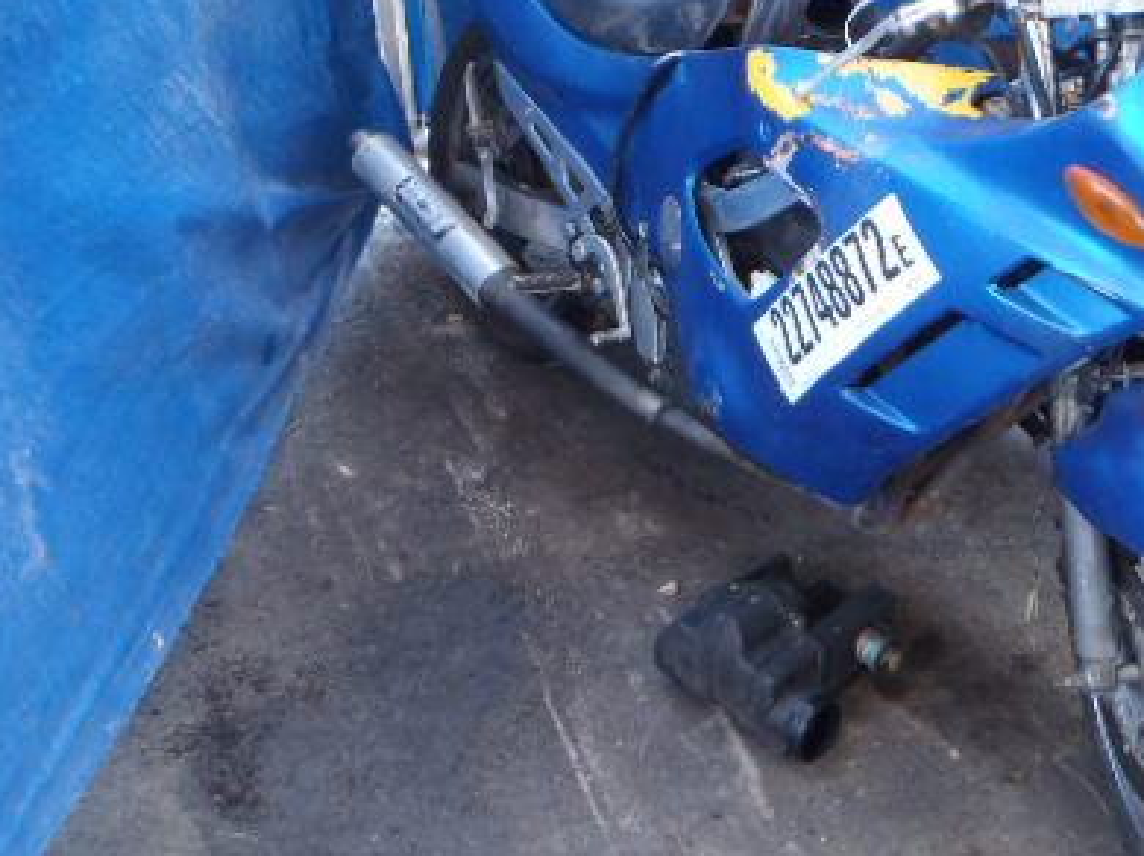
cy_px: 346
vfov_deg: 31.4
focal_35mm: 46
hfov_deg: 40.7
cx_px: 774
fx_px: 1519
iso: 100
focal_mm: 5
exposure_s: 1/40
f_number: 3.5
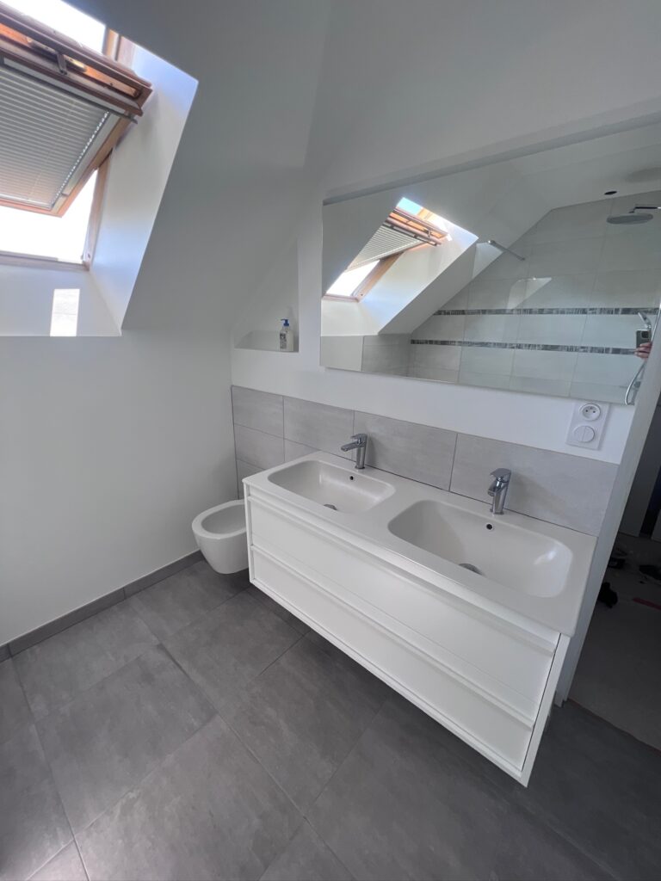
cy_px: 440
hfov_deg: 89.9
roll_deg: -1.4
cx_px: 330
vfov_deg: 106.2
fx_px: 331
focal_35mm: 13
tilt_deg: -16.8
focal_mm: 1.57
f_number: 1.8
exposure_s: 1/118
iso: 50
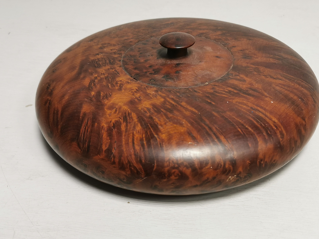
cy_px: 120
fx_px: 433
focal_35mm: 47
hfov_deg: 40.4
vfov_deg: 30.9
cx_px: 163
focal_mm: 5.58
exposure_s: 1/50
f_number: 1.8
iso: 125
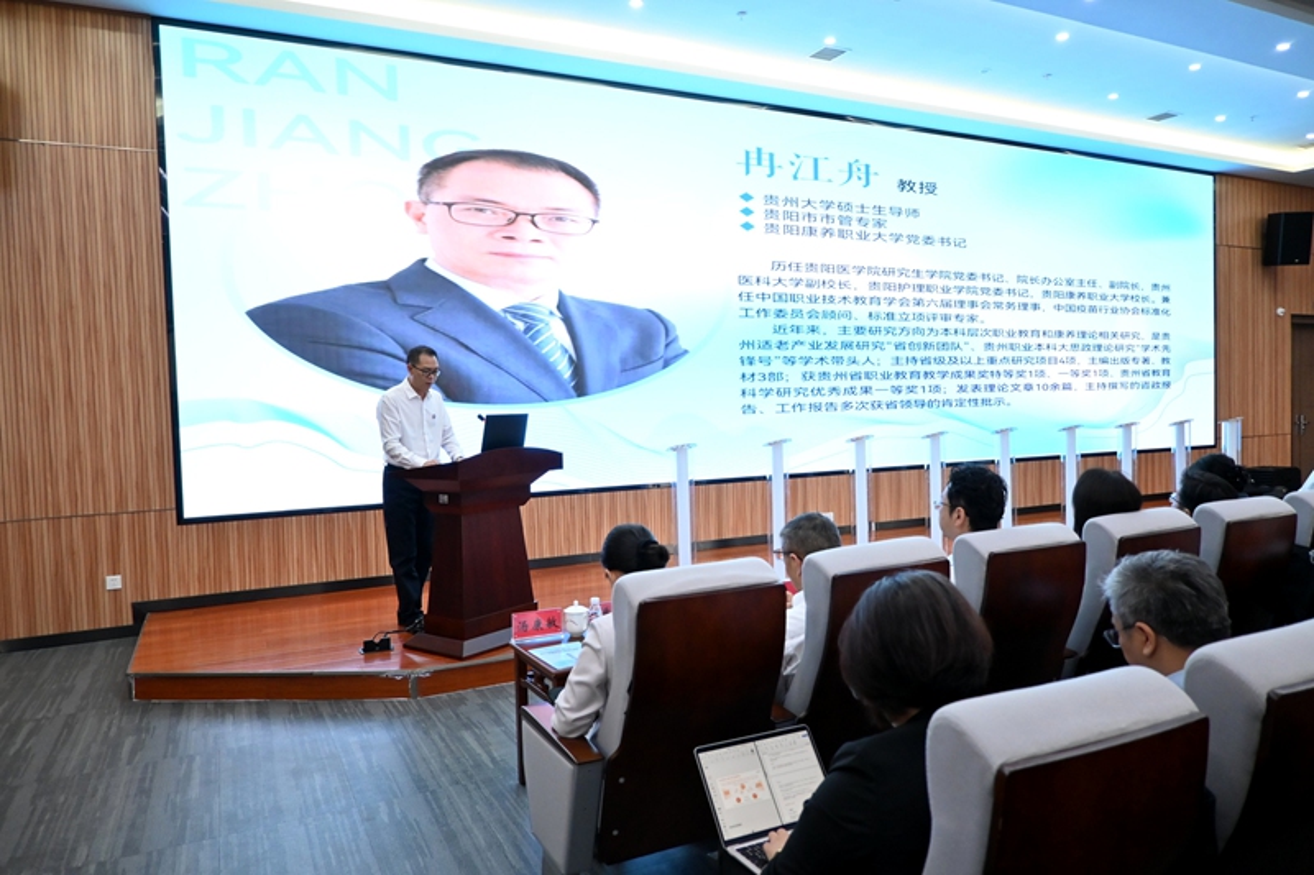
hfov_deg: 73.8
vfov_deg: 53.1
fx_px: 876
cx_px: 657
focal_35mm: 24
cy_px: 438
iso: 1400
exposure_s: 1/125
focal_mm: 16
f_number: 3.5
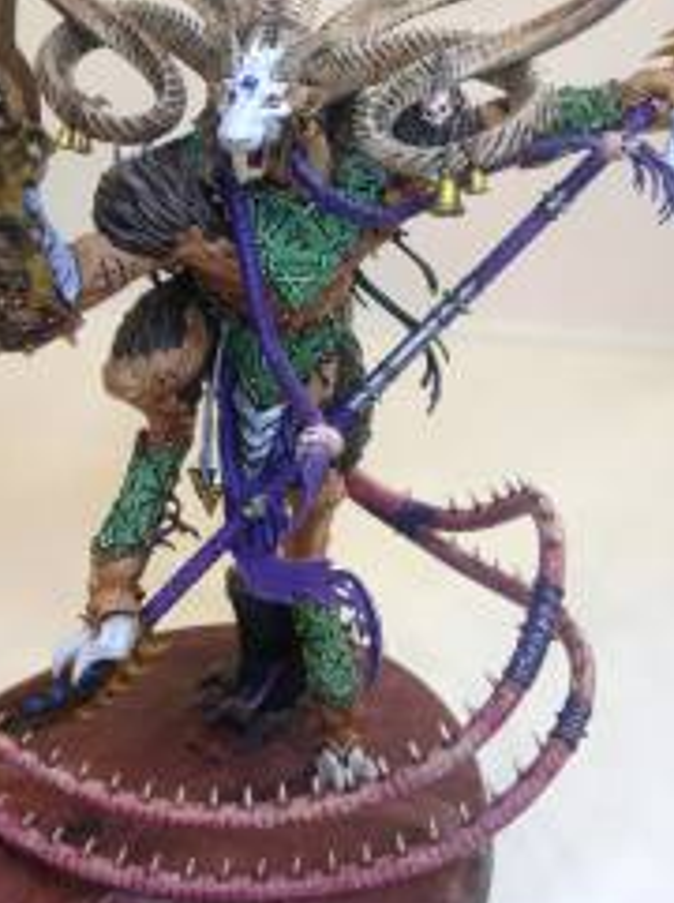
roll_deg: +0.7
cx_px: 273
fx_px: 1249
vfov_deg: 39.5
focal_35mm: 48
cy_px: 345
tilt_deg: -25.2
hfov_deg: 30.1
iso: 50
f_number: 2.4
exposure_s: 1/25
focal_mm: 4.12
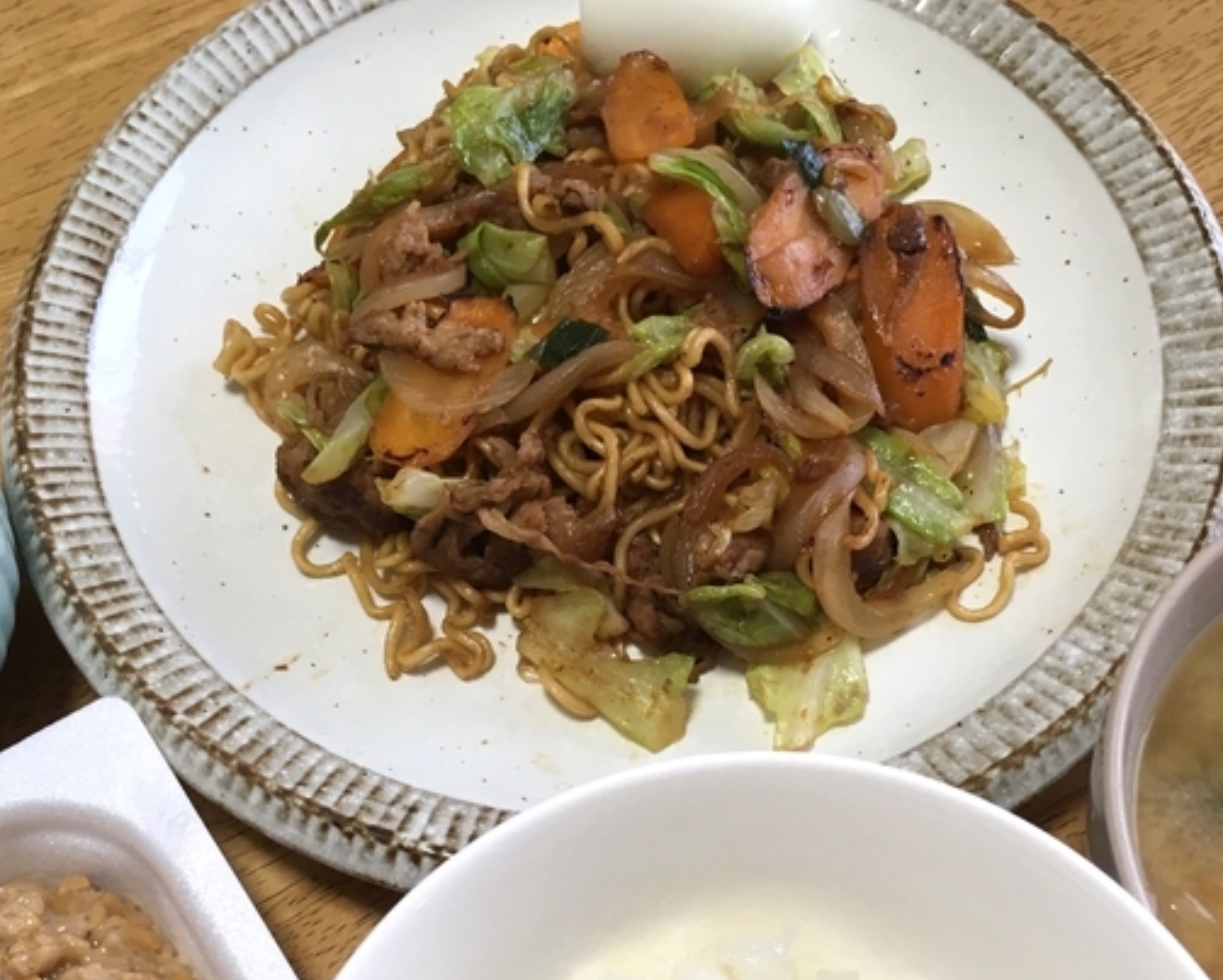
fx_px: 1630
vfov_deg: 33.0
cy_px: 693
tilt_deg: -64.2
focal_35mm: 45
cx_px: 625
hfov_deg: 41.1
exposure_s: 1/30
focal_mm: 4.15
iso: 32
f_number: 2.2
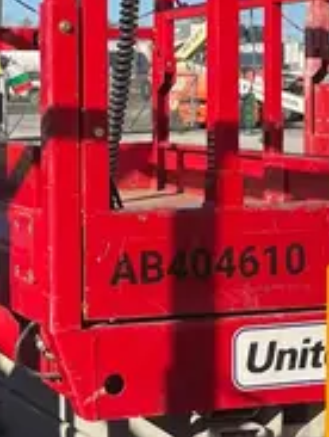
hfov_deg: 14.2
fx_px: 1313
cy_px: 166
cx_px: 50
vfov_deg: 18.8
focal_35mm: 104
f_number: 1.6
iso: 50
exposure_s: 1/2632
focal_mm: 5.1
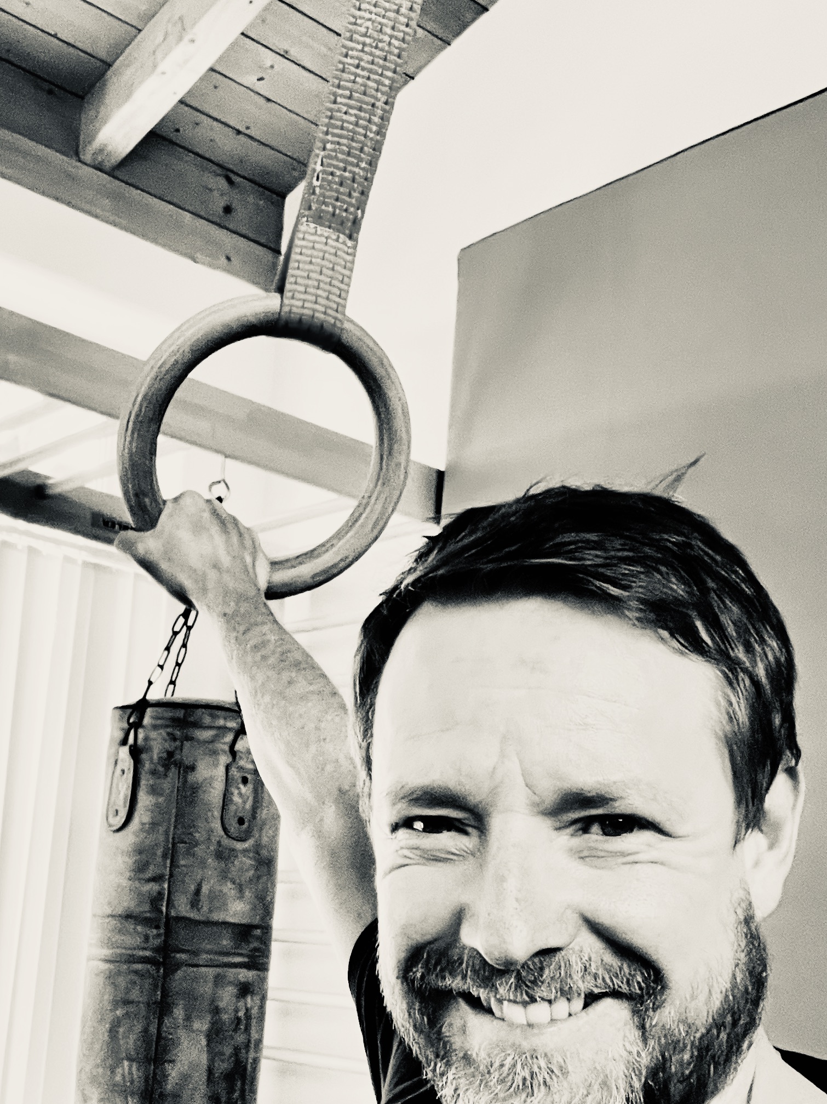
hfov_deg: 31.4
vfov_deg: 40.7
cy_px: 739
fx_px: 1466
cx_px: 328
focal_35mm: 46
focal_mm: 2.71
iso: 400
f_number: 2.2
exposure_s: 1/51
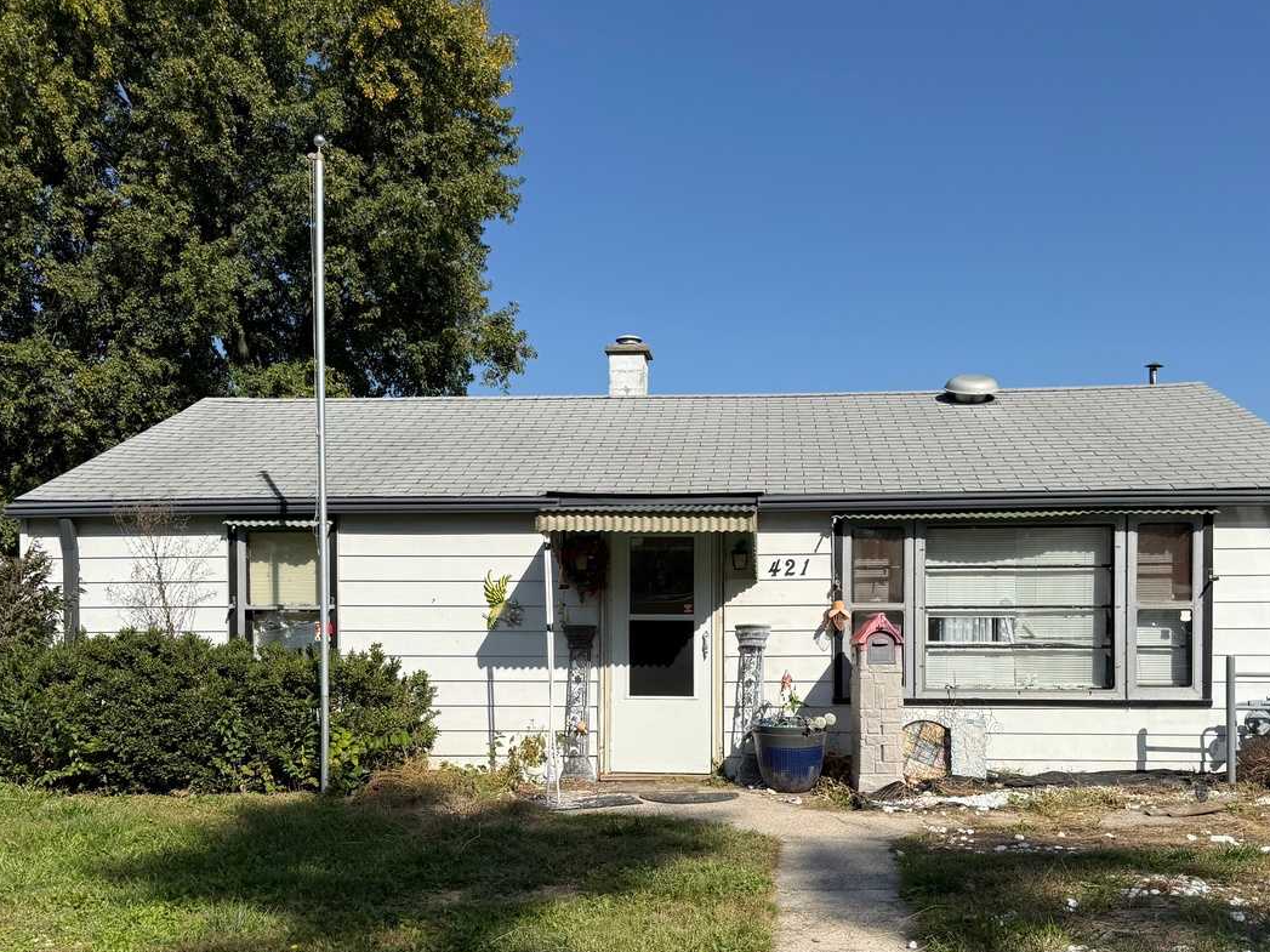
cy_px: 635
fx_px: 1211
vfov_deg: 42.4
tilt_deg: -0.6
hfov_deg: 55.3
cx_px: 674
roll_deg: +0.1
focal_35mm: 33
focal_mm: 6.76
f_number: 1.78
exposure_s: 1/6711
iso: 80
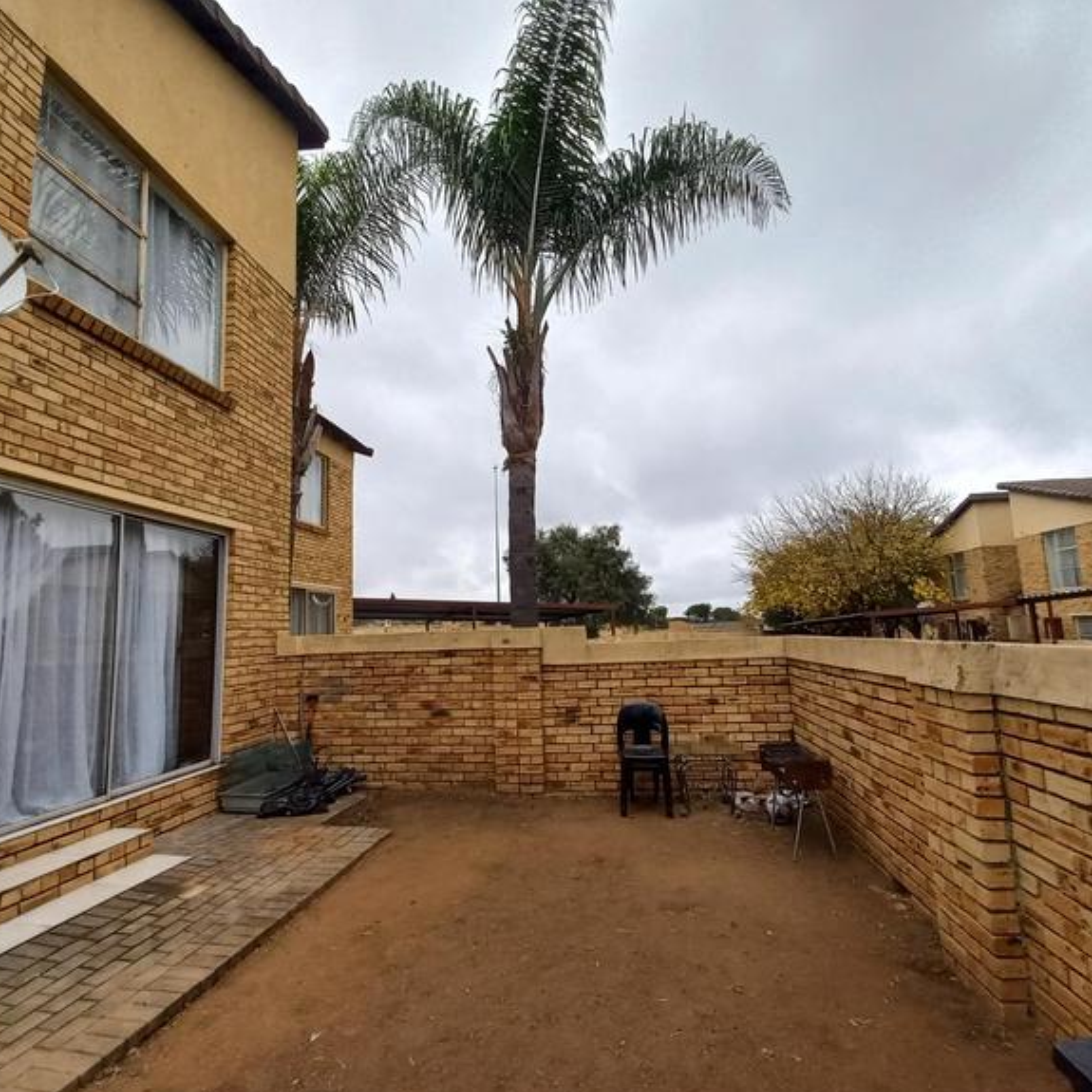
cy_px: 564
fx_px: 571
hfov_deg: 87.4
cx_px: 518
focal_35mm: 16
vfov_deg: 87.4
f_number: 2.2
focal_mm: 1.42
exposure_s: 1/100
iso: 50
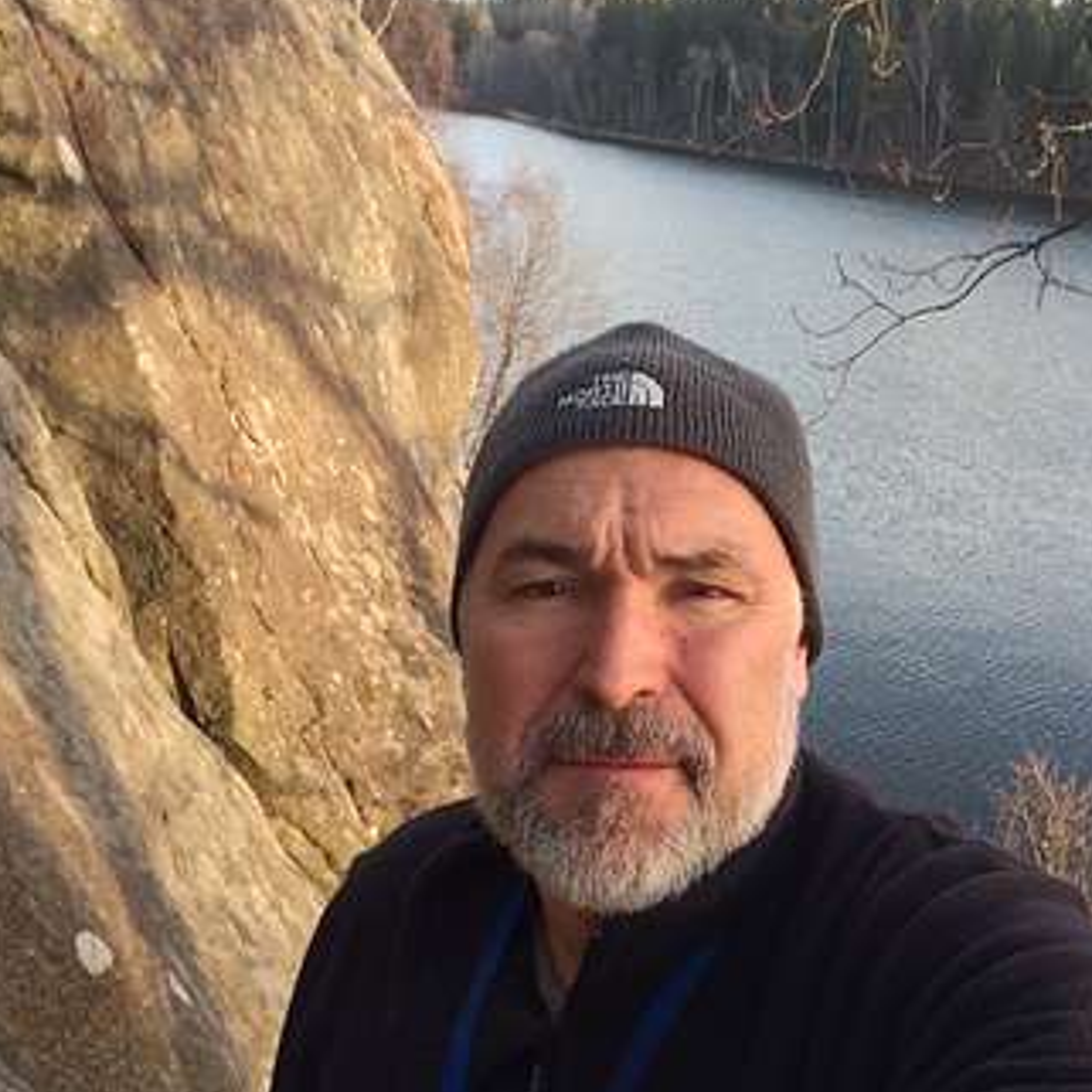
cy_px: 466
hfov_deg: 40.9
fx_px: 1463
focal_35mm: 41
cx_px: 592
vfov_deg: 40.8
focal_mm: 2.15
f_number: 2.4
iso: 50
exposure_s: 1/100
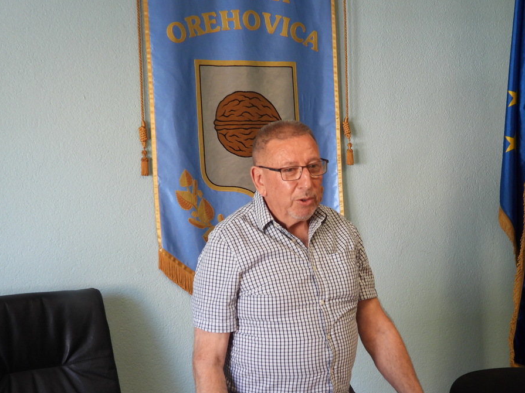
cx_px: 349
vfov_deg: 23.2
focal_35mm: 63
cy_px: 256
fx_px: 955
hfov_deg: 30.5
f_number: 3.2
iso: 180
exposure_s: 1/30
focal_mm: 8.5
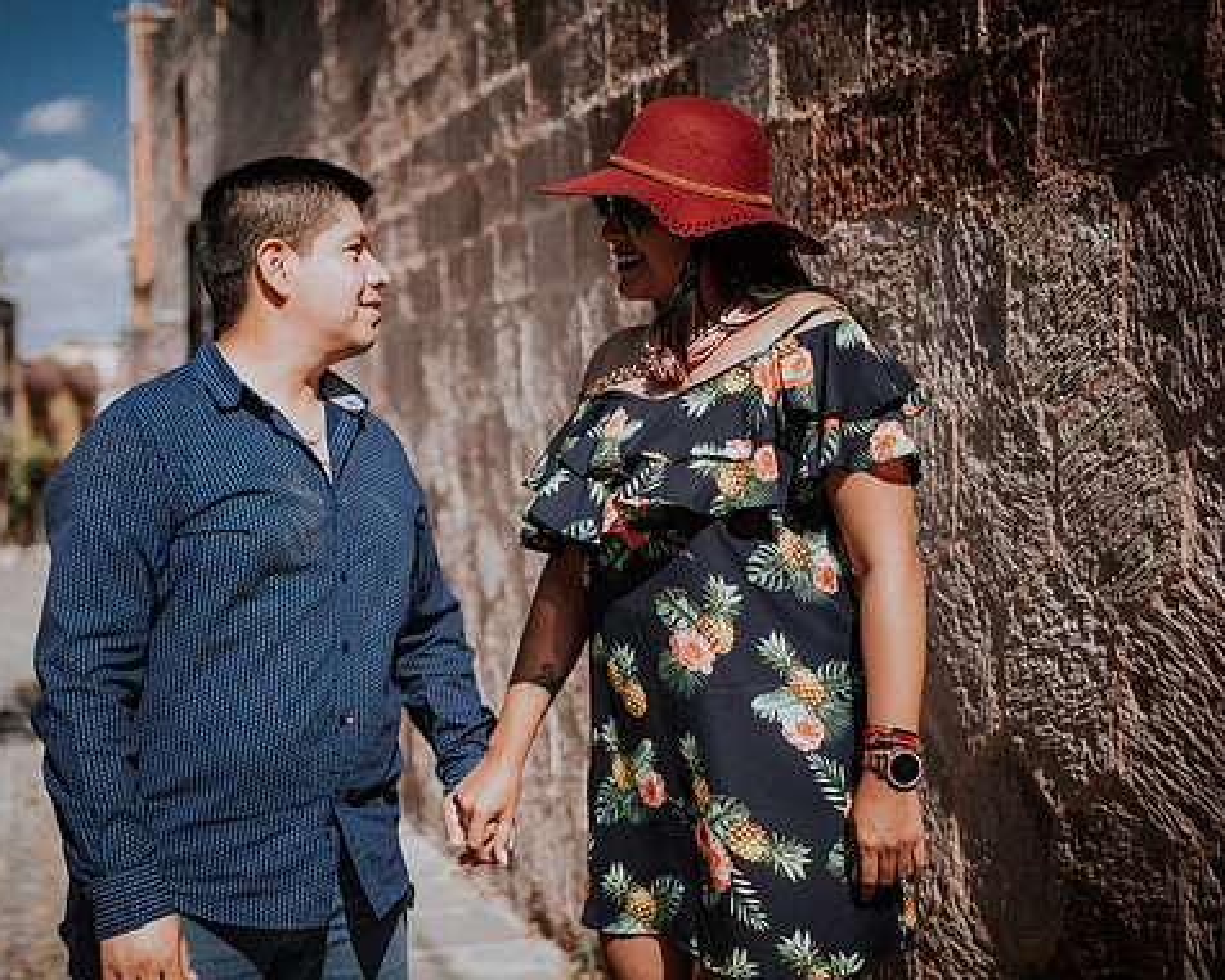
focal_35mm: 60
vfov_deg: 25.4
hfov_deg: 31.4
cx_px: 489
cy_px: 493
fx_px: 2176
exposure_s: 1/4000
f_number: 1.8
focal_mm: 35
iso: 100
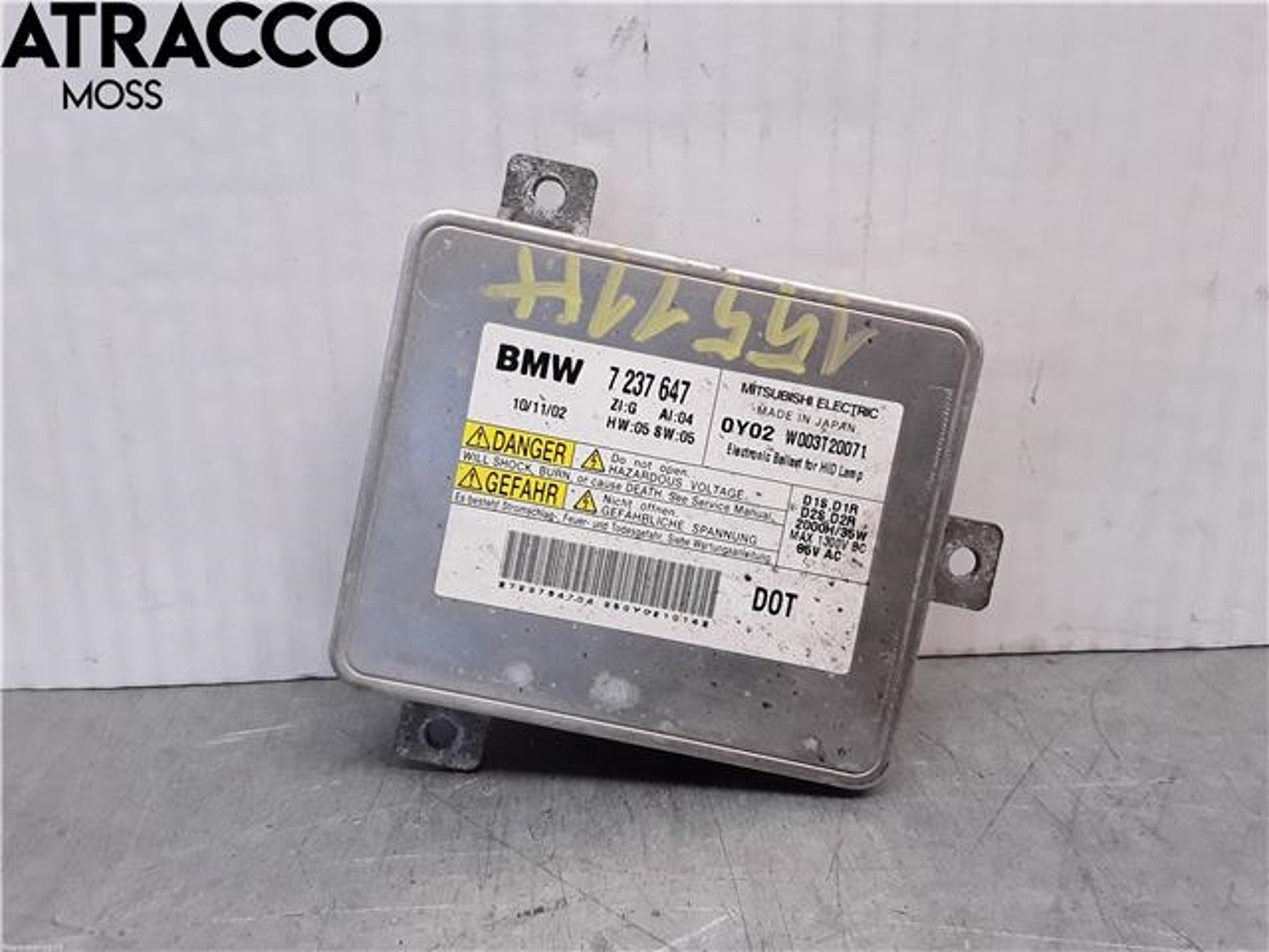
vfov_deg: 49.7
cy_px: 476
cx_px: 634
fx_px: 1026
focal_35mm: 28
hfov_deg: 63.4
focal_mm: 2.91
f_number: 1.9
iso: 100
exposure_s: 1/153
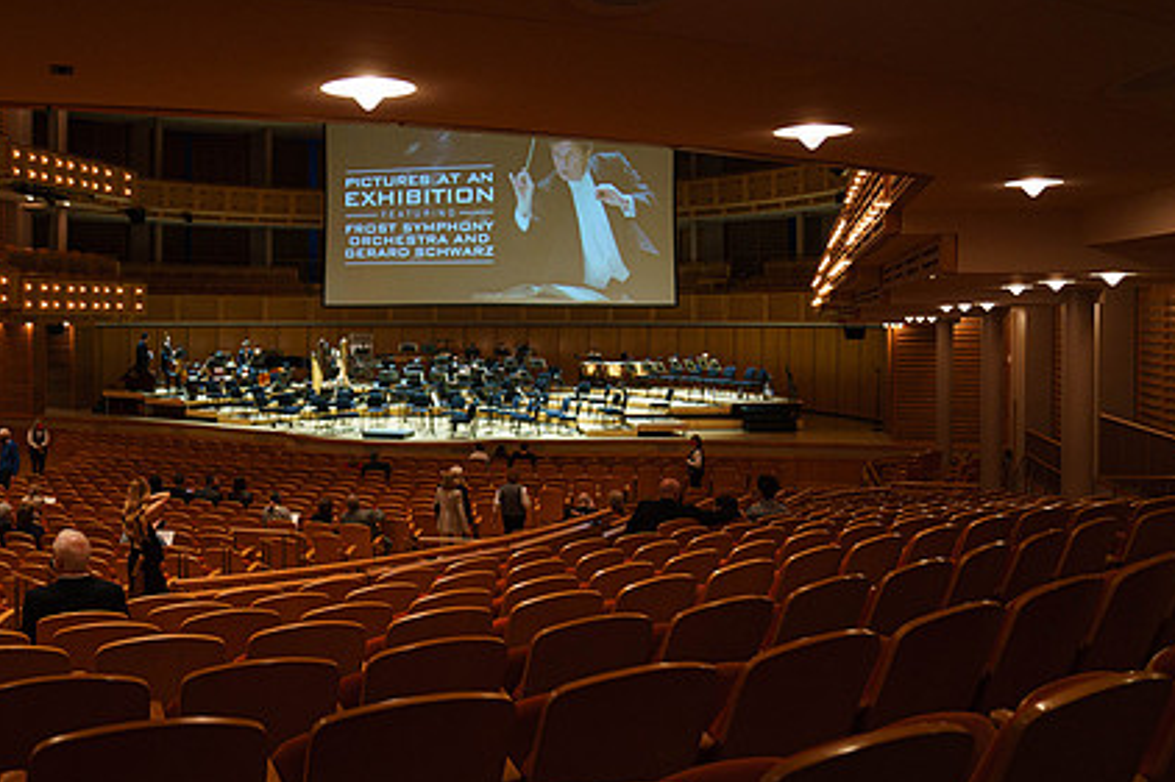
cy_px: 333
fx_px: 1077
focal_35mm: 33
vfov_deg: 39.8
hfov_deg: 56.4
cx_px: 420
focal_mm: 24
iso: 2500
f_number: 3.2
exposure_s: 1/200
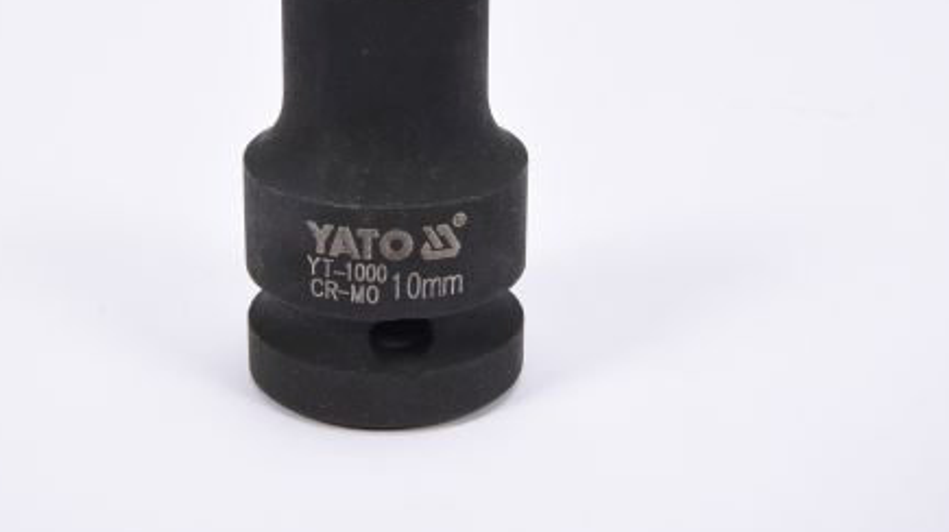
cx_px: 389
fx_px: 2490
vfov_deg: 12.2
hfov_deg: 21.6
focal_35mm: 99
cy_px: 159
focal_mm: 50
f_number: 16
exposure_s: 1/125
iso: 250
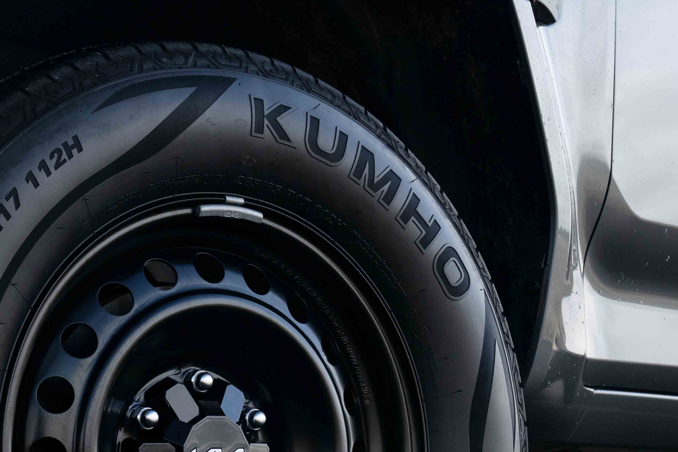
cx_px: 38
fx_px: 1864
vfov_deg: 13.7
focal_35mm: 99
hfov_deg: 20.1
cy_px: 422
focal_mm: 43
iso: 800
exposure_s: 1/250
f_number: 7.1
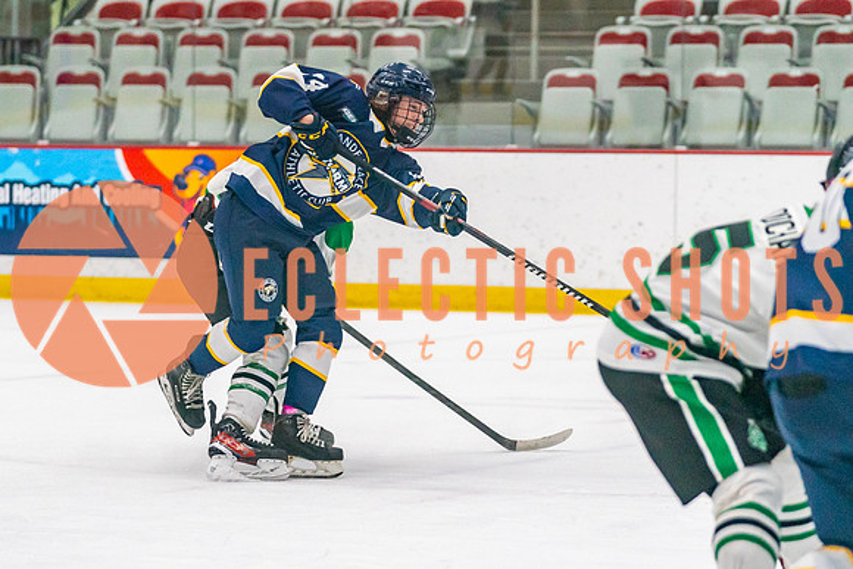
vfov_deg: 7.1
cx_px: 361
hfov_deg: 10.7
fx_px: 4565
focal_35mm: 193
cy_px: 355
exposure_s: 1/1250
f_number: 2.8
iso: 3200
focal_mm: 112
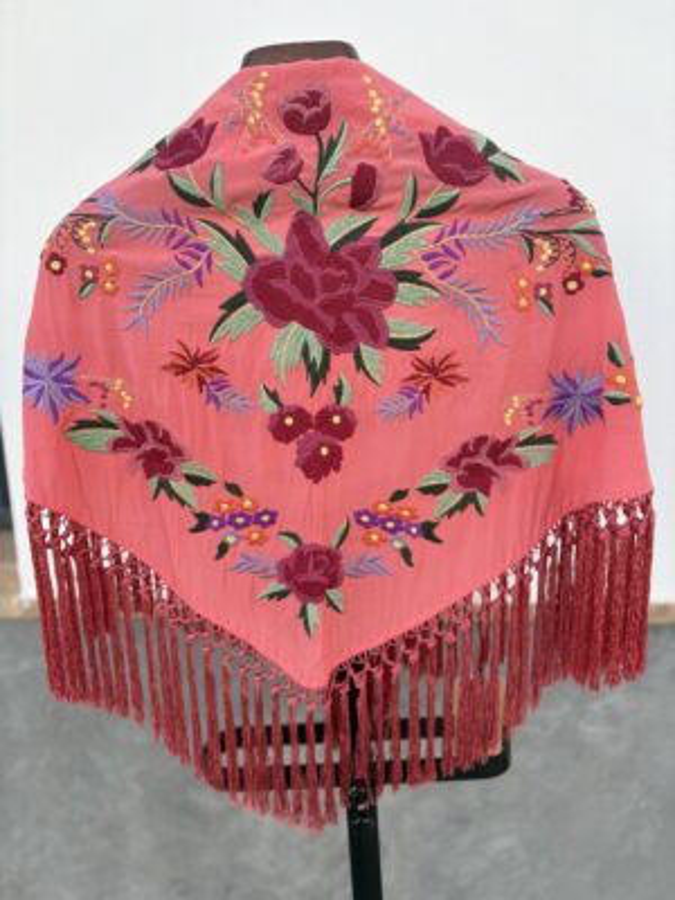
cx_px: 338
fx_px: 676
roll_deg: +1.5
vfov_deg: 67.3
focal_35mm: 26
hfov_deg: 53.1
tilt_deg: -12.2
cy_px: 450
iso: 50
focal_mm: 5.96
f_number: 1.6
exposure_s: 1/635
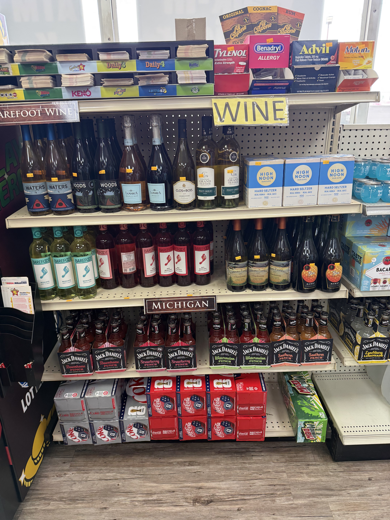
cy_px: 260
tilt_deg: -20.9
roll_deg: +0.9
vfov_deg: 71.6
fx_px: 361
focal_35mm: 24
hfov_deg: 56.8
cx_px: 195
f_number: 1.78
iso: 160
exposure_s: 1/120
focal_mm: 6.76
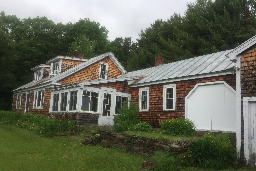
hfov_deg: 60.3
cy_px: 95
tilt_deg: +8.4
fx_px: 220
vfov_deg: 42.3
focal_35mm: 31
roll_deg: -5.5
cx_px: 125
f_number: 2.2
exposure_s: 1/527
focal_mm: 4.15
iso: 32
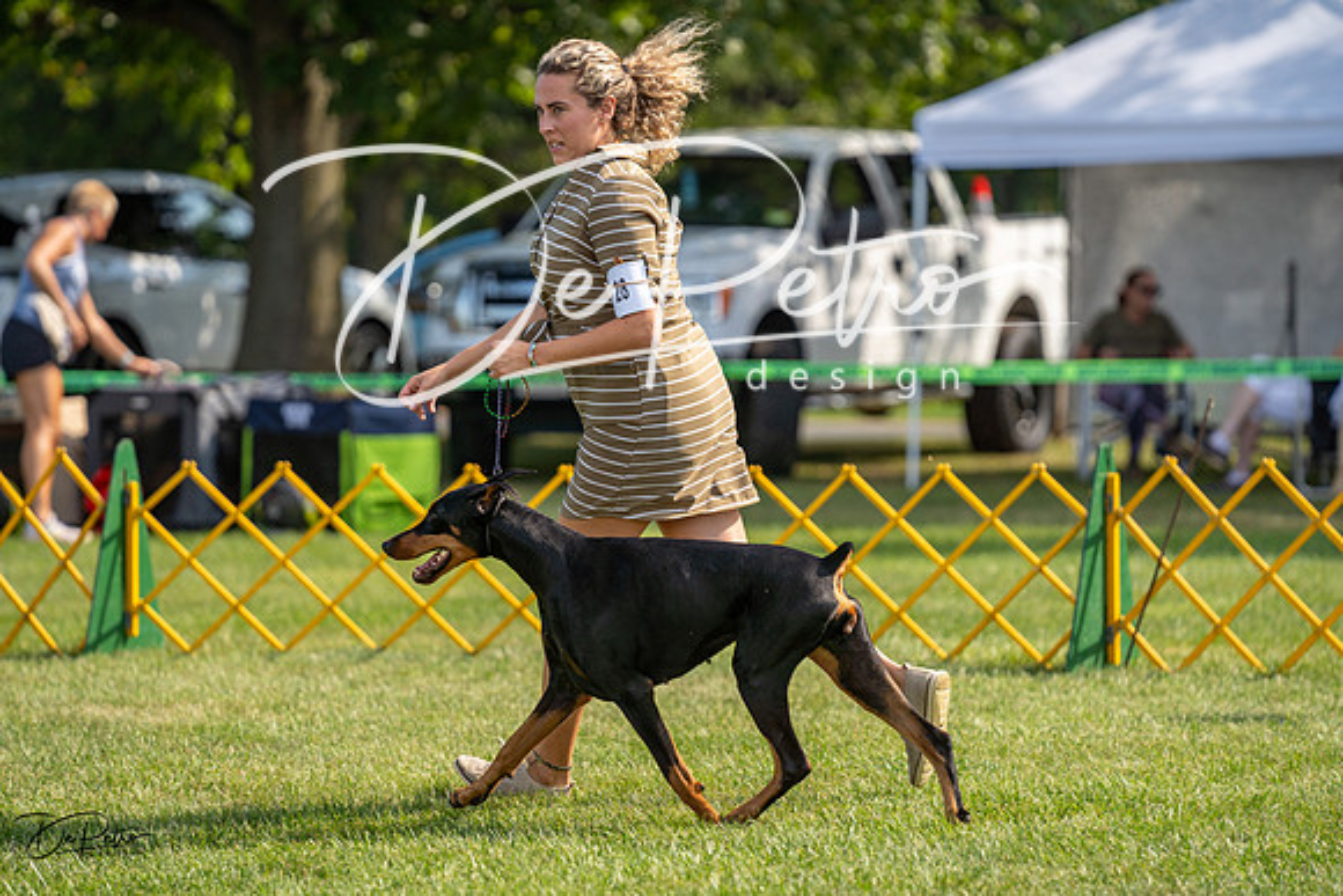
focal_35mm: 200
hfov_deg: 10.3
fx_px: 7463
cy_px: 448
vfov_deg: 6.9
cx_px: 672
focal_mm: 200
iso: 200
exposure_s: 1/1600
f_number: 3.5
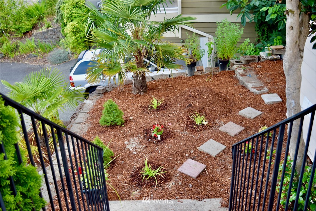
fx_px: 342
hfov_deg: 49.6
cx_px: 158
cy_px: 106
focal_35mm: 39
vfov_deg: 34.2
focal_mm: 26
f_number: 4.5
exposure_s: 1/80
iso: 400
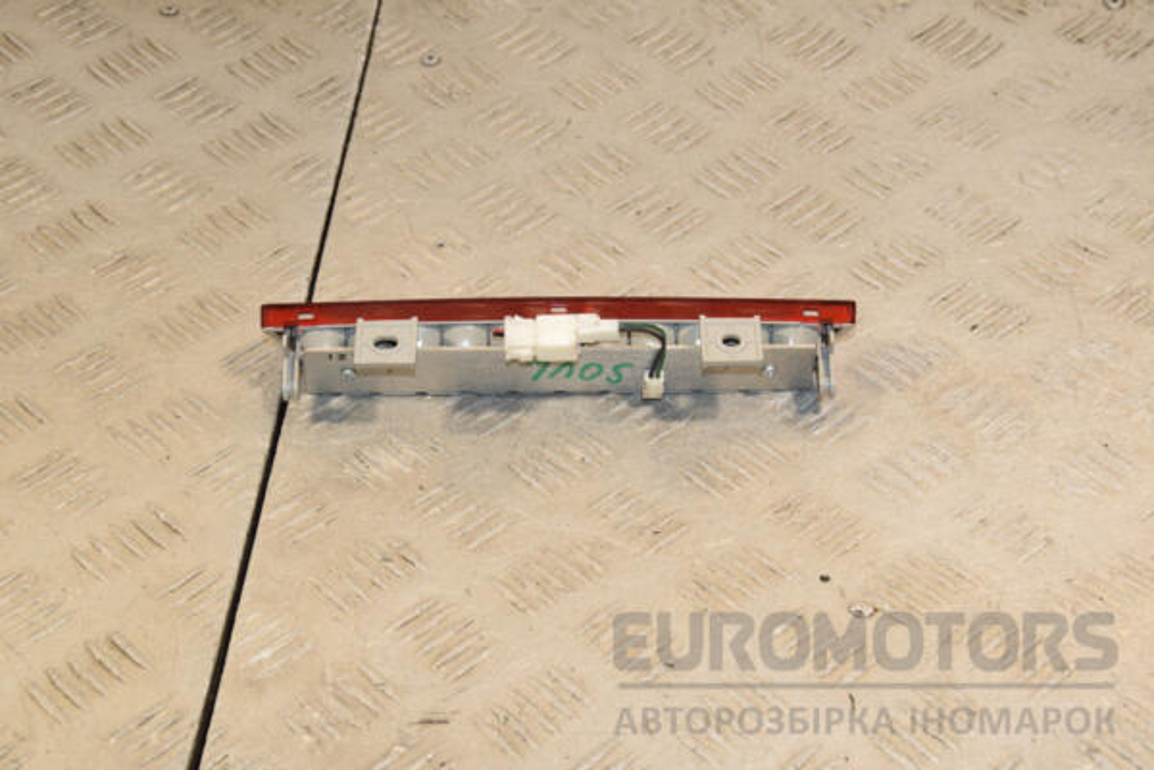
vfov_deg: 18.2
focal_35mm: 75
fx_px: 2404
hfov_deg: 27.0
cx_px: 577
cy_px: 385
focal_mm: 50
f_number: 8
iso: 800
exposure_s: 1/200
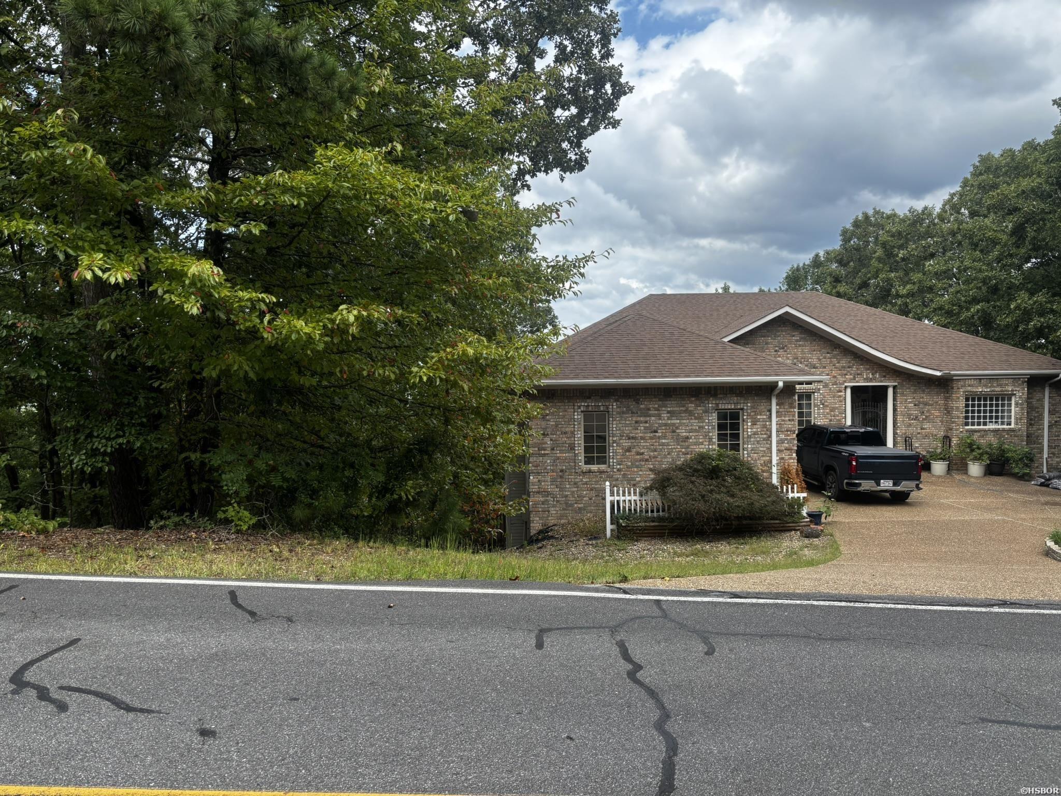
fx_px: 797
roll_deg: +0.7
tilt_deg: -2.5
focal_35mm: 26
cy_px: 398
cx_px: 530
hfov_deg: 67.3
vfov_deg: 53.1
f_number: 1.6
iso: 50
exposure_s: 1/1115
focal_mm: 5.96
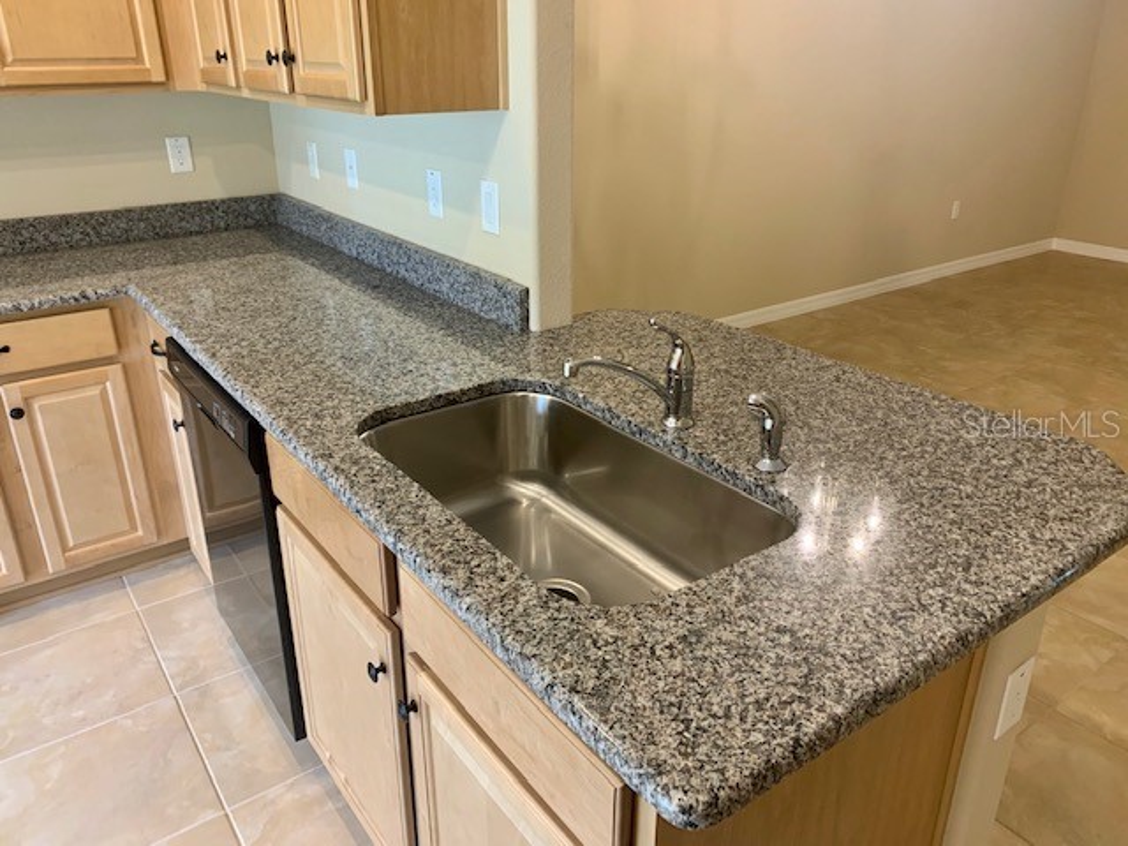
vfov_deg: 53.1
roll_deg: +1.1
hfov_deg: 67.3
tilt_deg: -23.6
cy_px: 423
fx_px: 847
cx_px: 564
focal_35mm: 26
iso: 250
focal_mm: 4.25
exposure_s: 1/60
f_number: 1.8
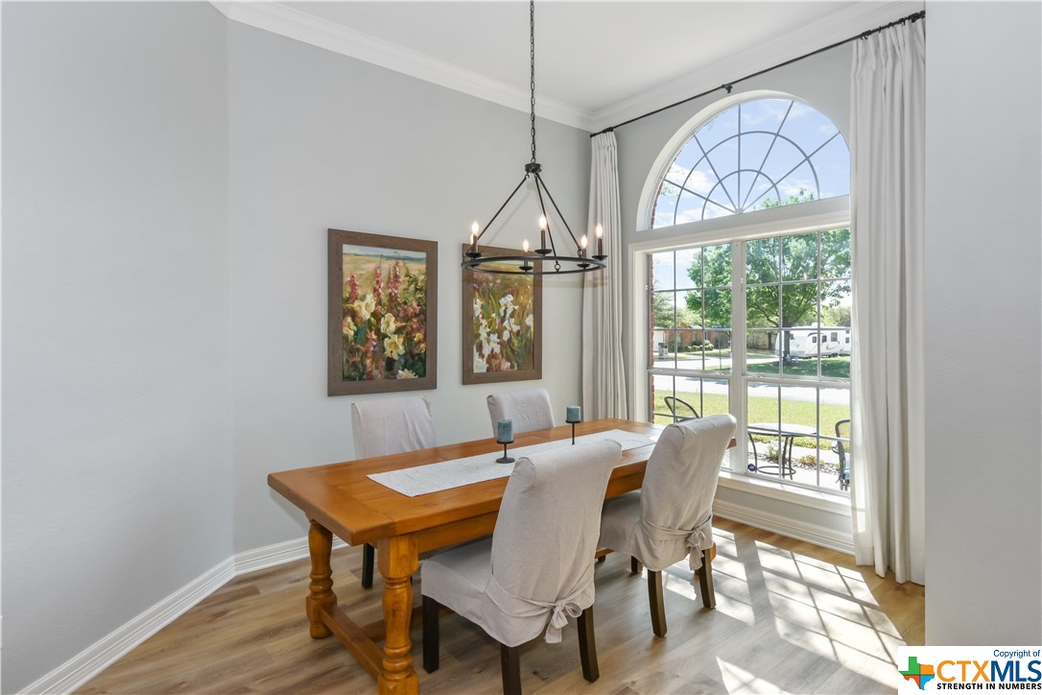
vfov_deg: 67.4
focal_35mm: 18
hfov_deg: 90.0
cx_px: 521
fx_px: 521
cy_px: 348
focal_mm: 12
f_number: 8
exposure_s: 1/40
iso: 100
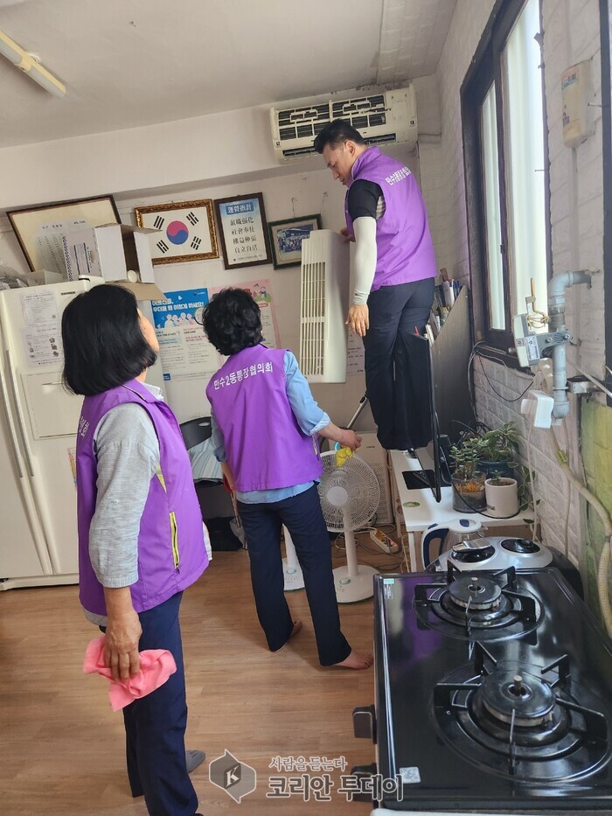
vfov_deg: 73.9
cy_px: 408
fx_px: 542
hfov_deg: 58.9
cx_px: 306
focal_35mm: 23
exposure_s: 1/182
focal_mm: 5.4
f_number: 1.8
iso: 250
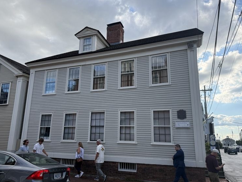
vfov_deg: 53.0
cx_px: 120
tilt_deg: +14.6
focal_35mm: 26
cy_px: 98
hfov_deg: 67.3
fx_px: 182
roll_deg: -2.5
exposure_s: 1/2801
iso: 100
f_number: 1.78
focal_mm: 6.76
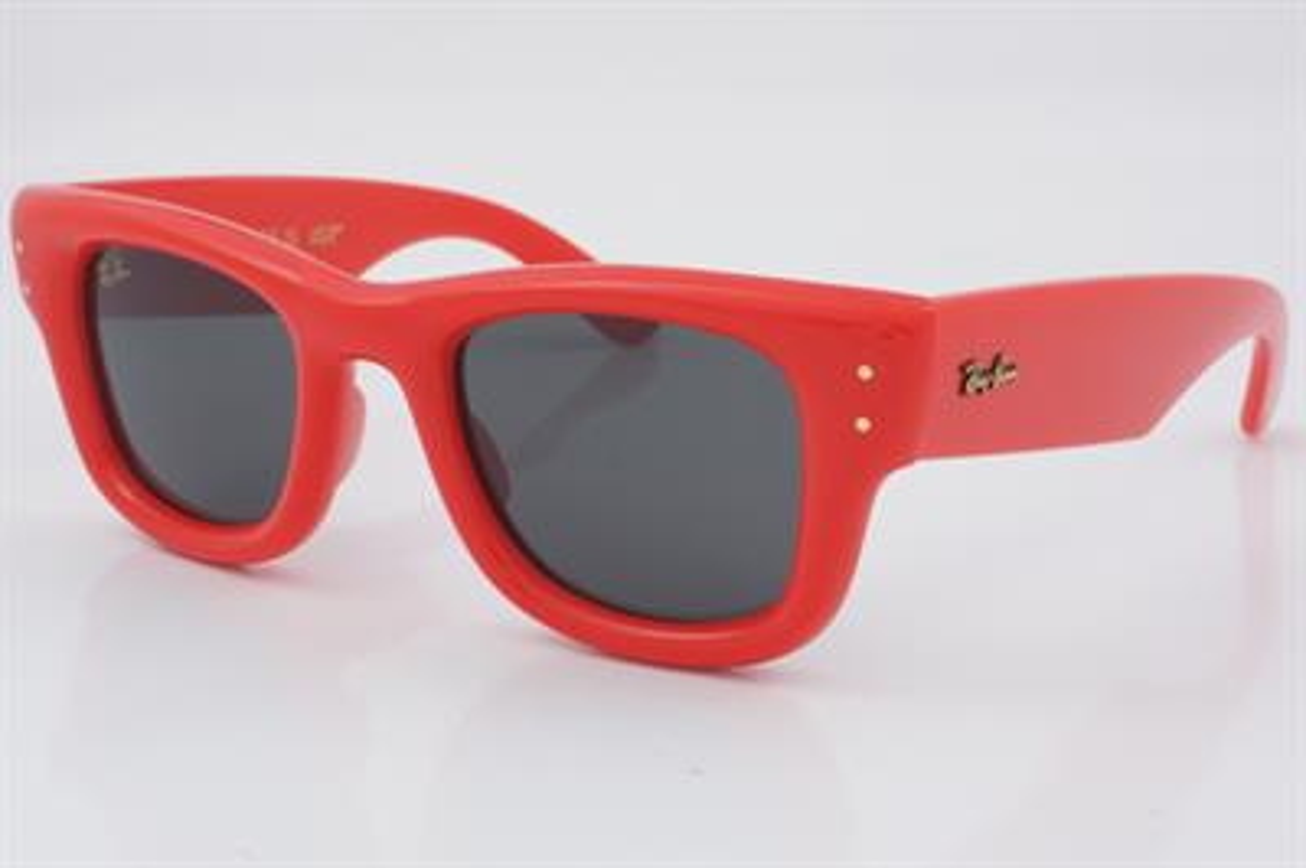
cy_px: 434
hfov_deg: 27.0
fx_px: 2719
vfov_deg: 18.2
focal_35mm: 75
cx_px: 653
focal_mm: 50
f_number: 32
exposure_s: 1/3
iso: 100
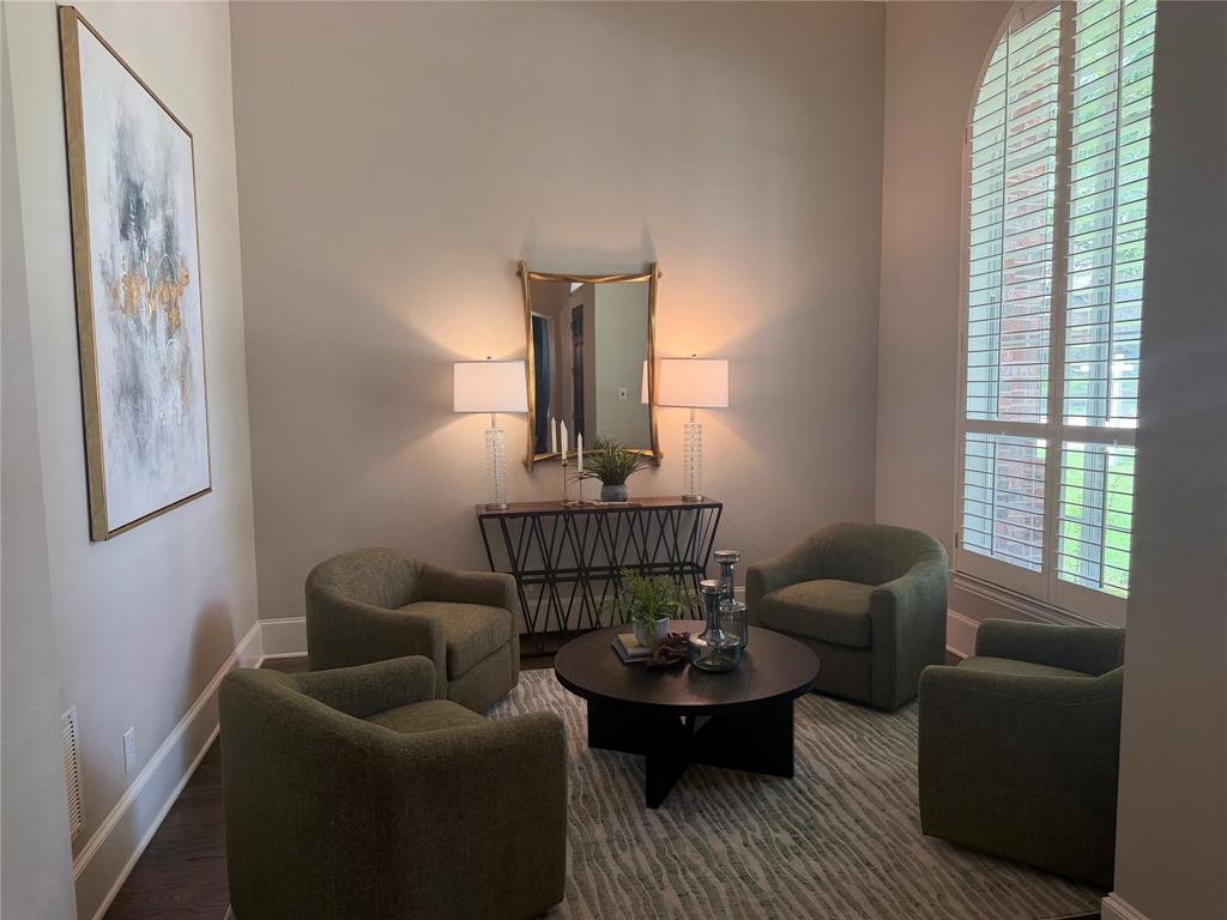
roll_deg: +0.8
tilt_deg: -3.8
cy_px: 460
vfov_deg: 56.8
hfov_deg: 71.6
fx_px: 851
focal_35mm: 24
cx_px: 614
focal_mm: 6.76
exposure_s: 1/120
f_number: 1.78
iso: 160
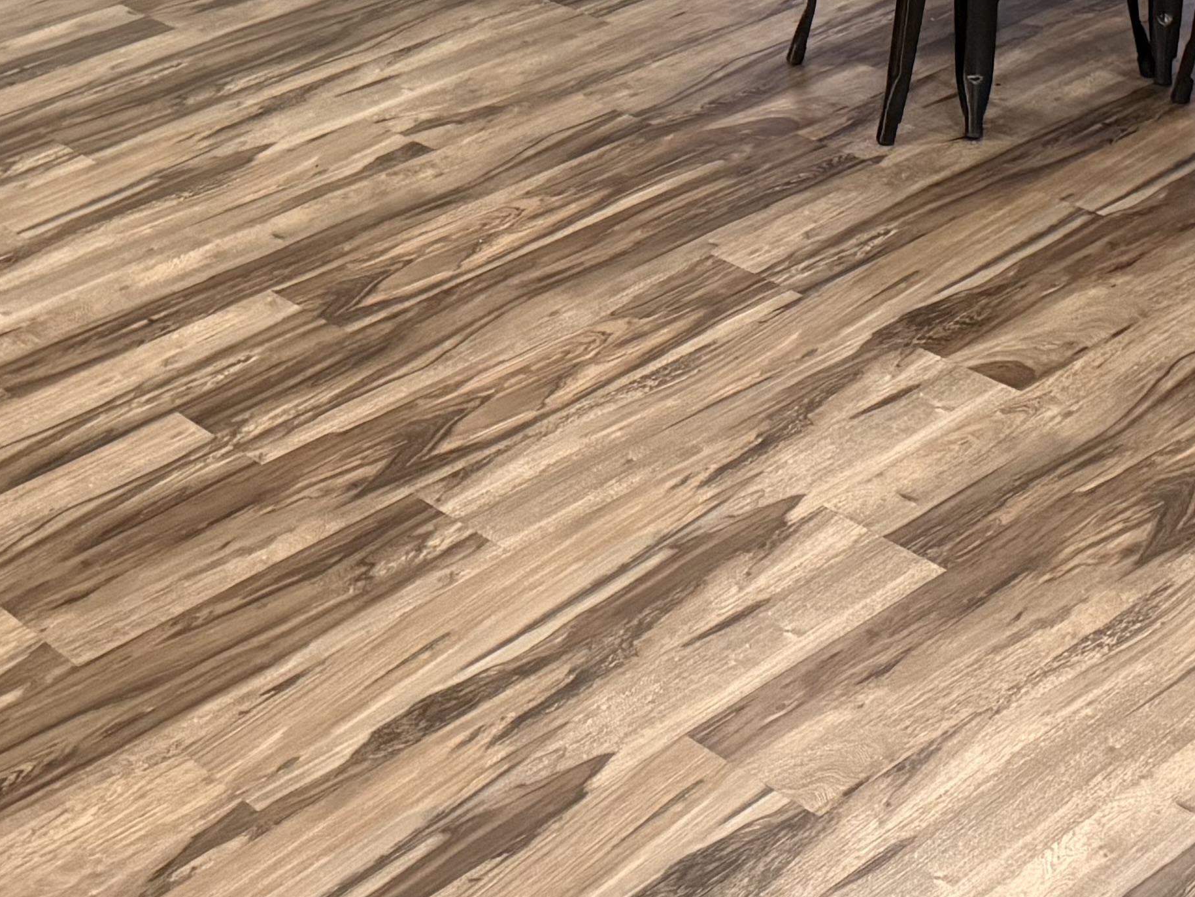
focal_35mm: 75
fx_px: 2589
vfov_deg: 18.7
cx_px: 337
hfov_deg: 25.7
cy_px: -148
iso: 800
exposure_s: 1/40
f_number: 1.78
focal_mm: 6.76
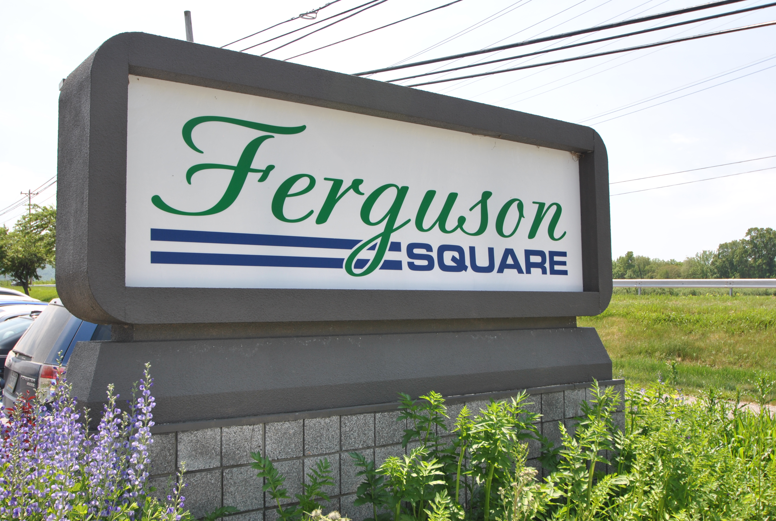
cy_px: 260
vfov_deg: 37.0
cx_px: 388
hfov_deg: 53.0
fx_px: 778
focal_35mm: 36
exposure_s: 1/160
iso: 100
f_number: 6.3
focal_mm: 24
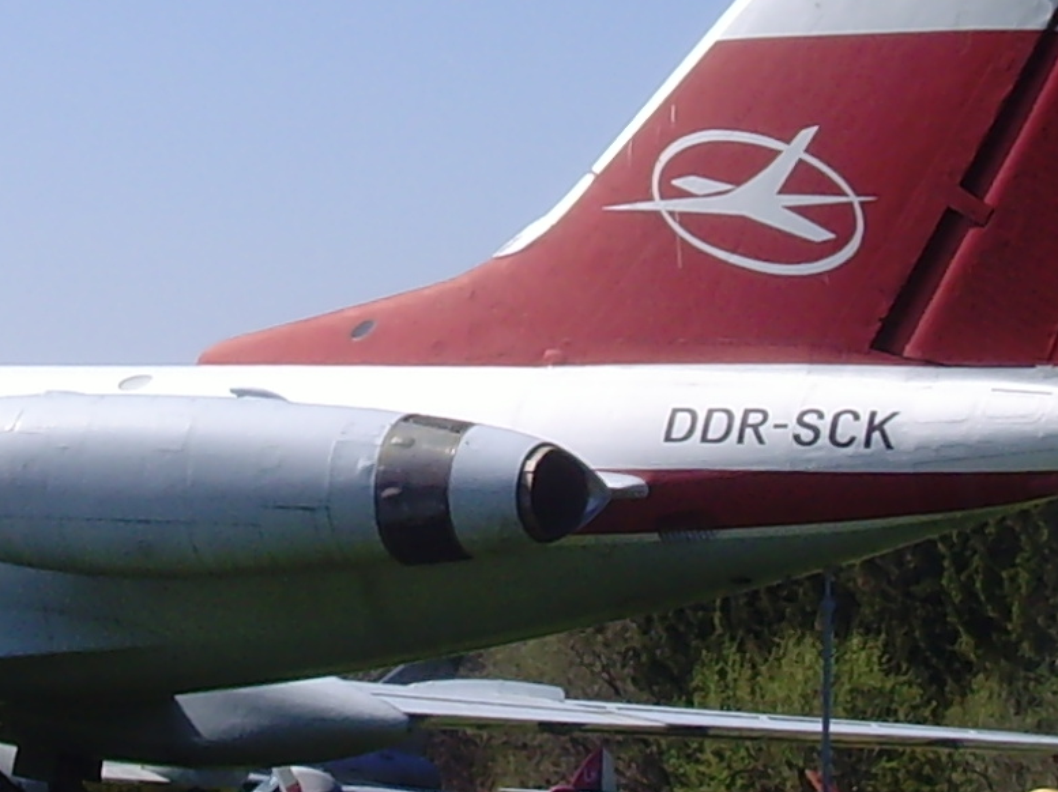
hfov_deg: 11.0
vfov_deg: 8.3
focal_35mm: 178
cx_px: 95
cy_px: 212
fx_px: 5438
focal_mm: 7.7
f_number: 6.5
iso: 80
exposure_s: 1/350
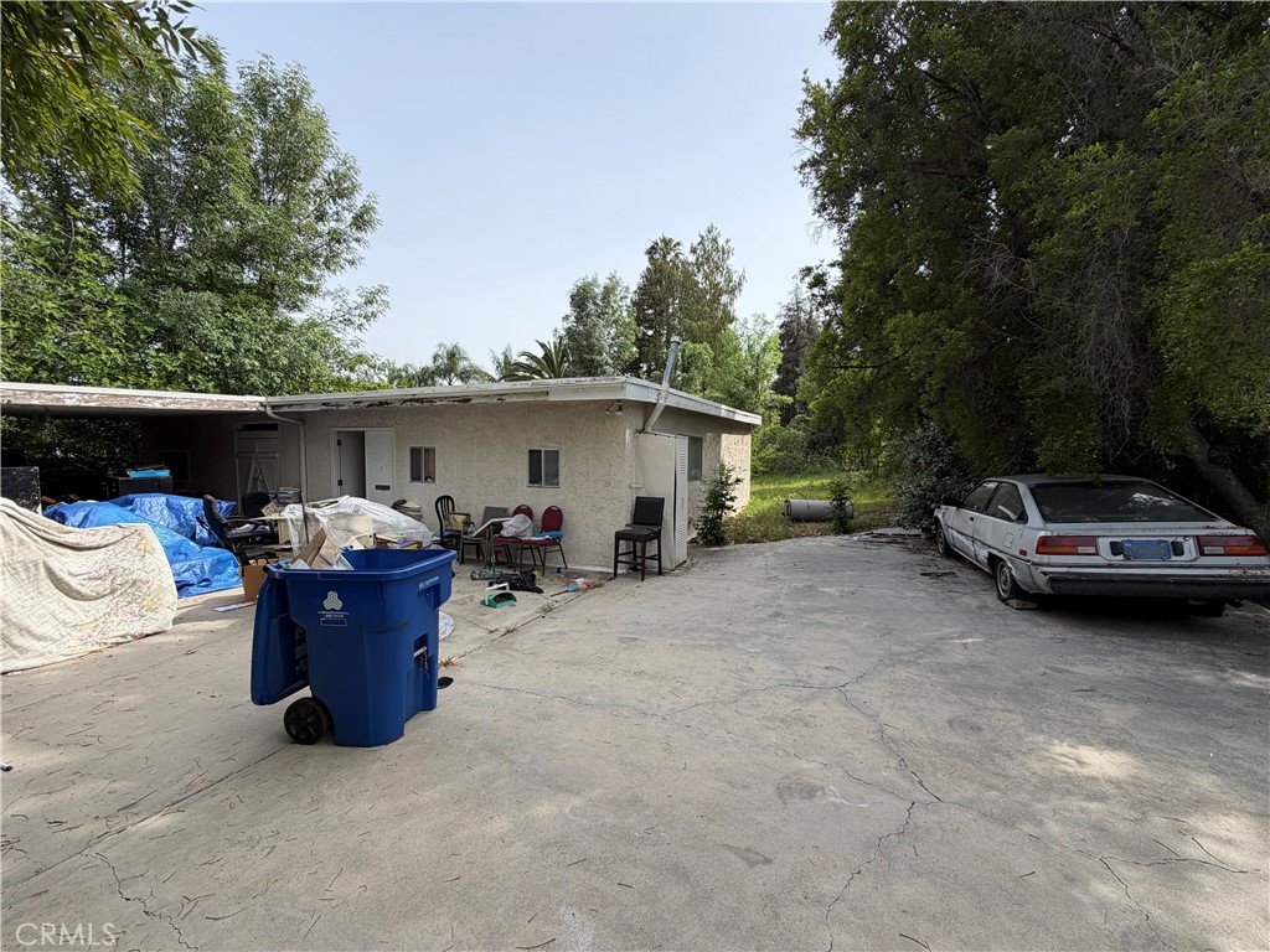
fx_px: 514
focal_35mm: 14
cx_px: 635
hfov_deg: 102.1
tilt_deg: -2.2
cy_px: 476
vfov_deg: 85.7
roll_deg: +1.4
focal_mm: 2.22
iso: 32
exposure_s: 1/770
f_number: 2.2
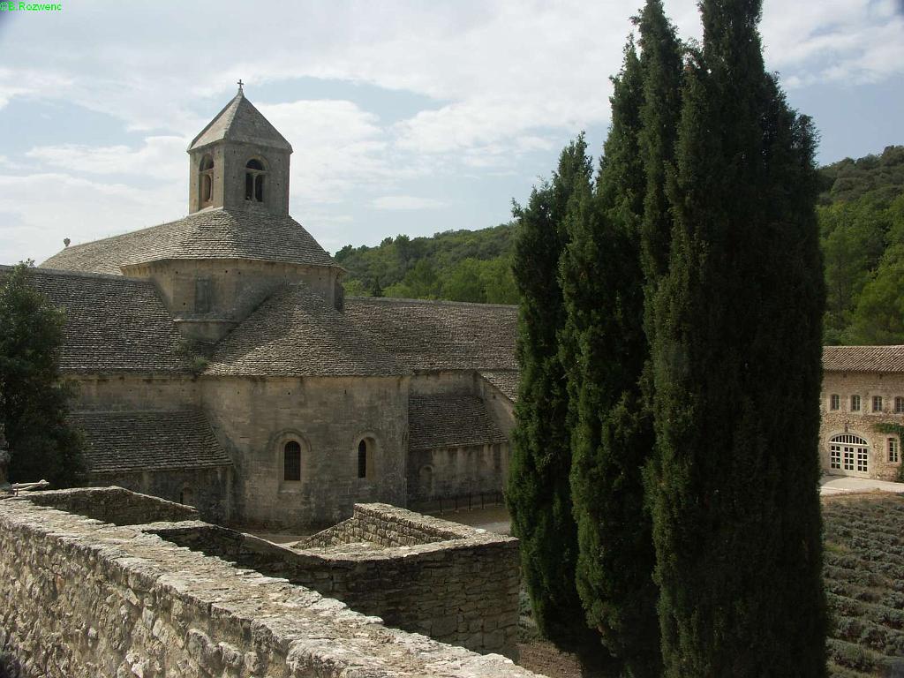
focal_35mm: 35
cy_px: 339
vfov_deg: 40.7
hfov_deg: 52.6
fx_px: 914
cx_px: 452
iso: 64
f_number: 7.1
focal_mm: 9.15
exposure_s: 1/400
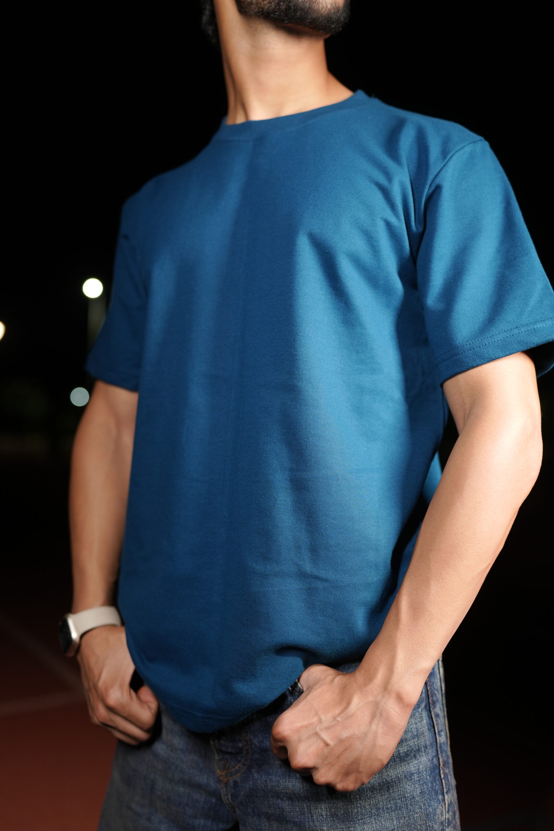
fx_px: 808
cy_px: 416
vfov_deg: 54.4
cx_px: 277
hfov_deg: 37.9
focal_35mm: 35
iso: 500
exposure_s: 1/125
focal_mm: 35
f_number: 2
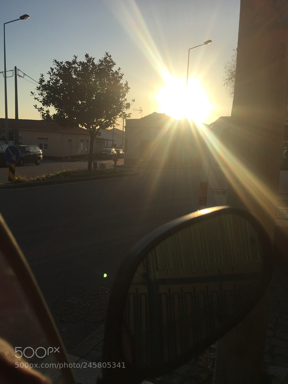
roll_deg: -3.2
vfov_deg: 61.7
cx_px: 144
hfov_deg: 48.2
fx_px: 322
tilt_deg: -8.9
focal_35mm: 29
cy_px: 192
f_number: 2.2
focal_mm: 4.15
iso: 32
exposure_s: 1/4405
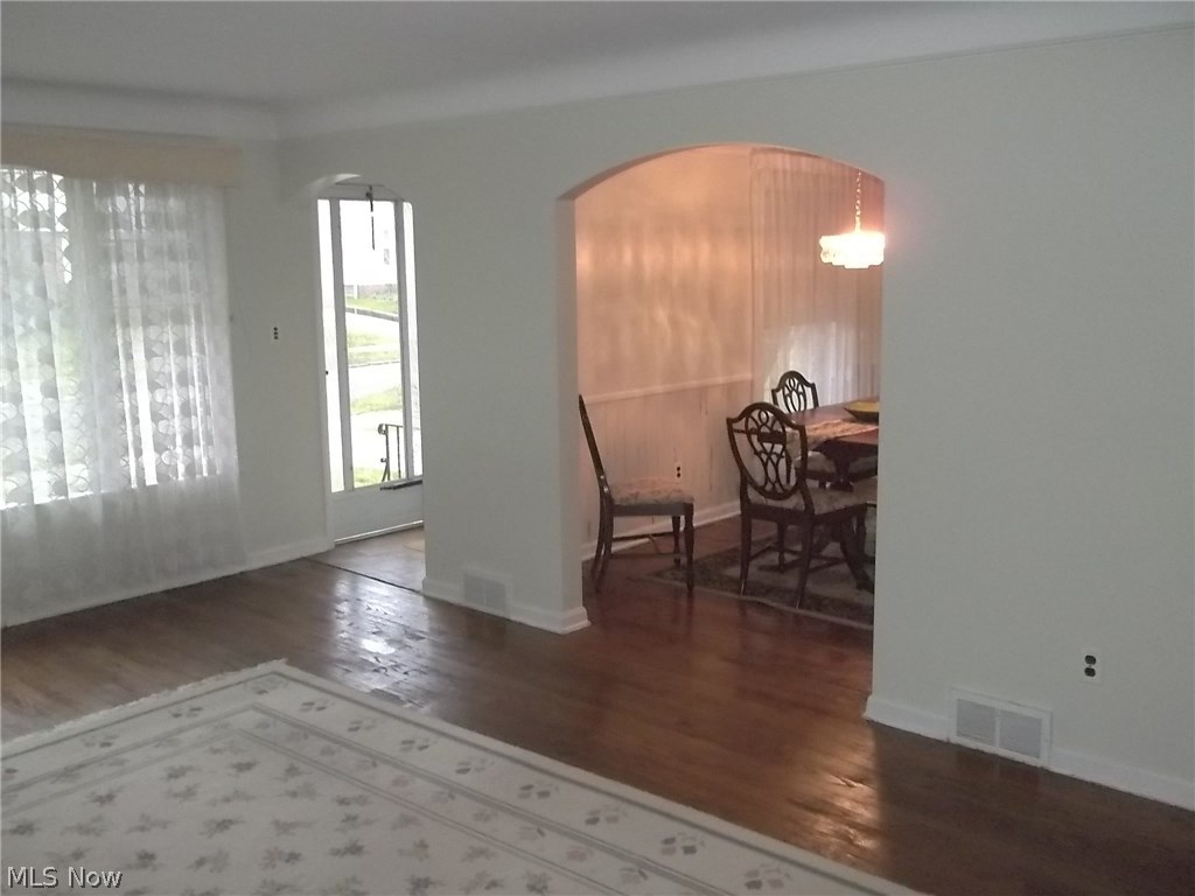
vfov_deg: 42.9
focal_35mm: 33
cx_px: 598
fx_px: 1139
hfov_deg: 55.4
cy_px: 448
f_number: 3.3
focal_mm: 5.9
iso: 400
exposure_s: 1/30
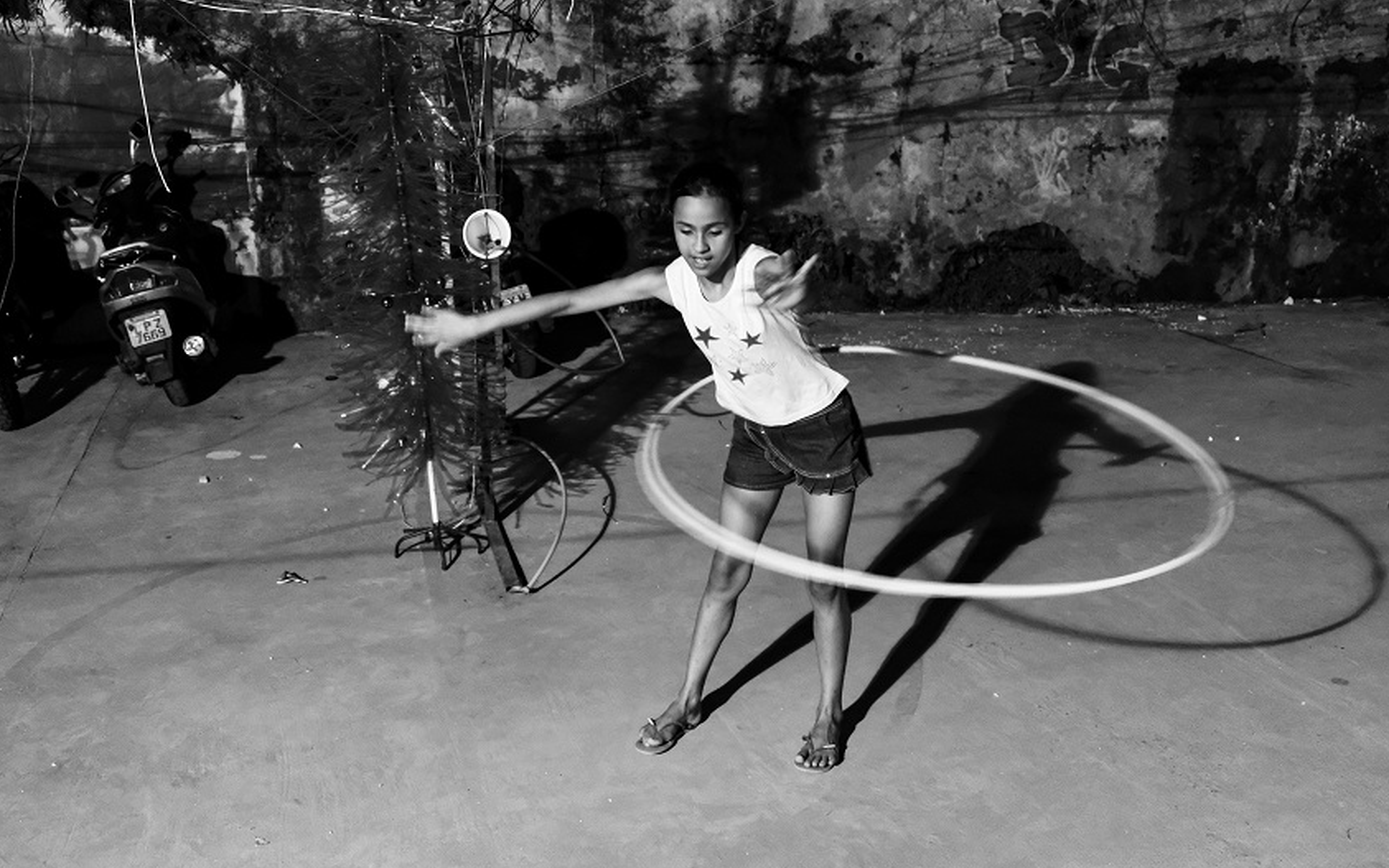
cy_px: 443
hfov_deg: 52.7
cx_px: 690
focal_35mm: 37
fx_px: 1401
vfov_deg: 34.4
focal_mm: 24.3
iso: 4000
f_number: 4.2
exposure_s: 1/60
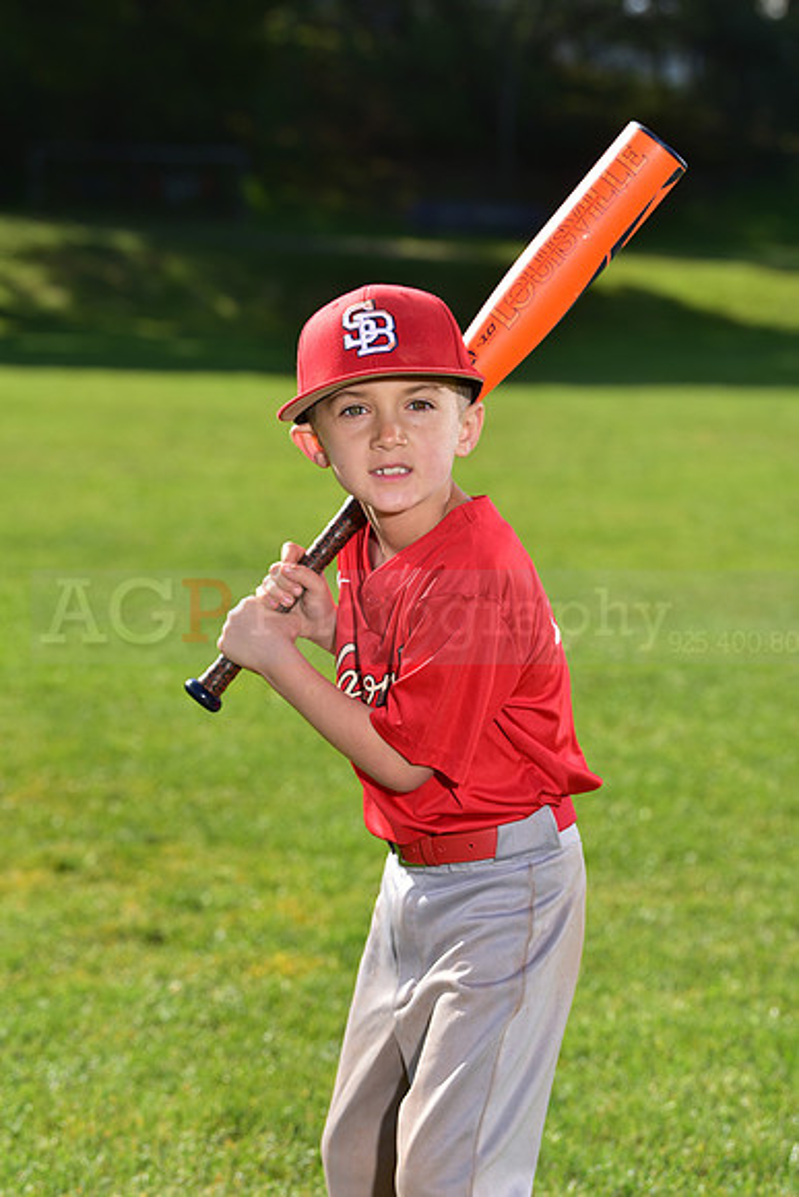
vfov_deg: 18.6
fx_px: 3660
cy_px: 598
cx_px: 400
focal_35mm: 110
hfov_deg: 12.5
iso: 80
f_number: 5.6
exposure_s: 1/250
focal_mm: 110
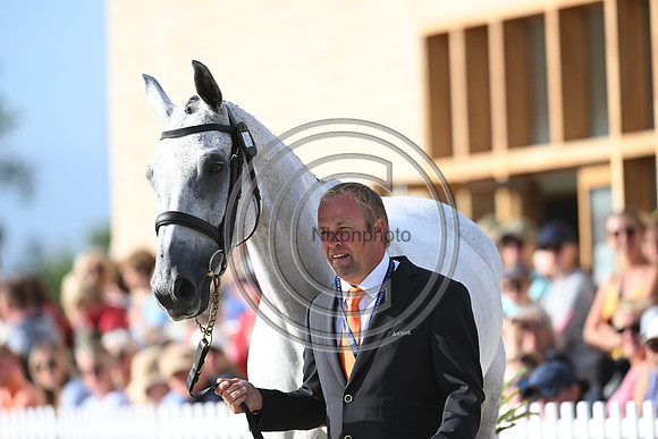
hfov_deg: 5.4
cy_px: 220
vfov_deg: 3.6
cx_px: 329
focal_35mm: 380
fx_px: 6947
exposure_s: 1/1600
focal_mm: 380
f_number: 5
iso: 560
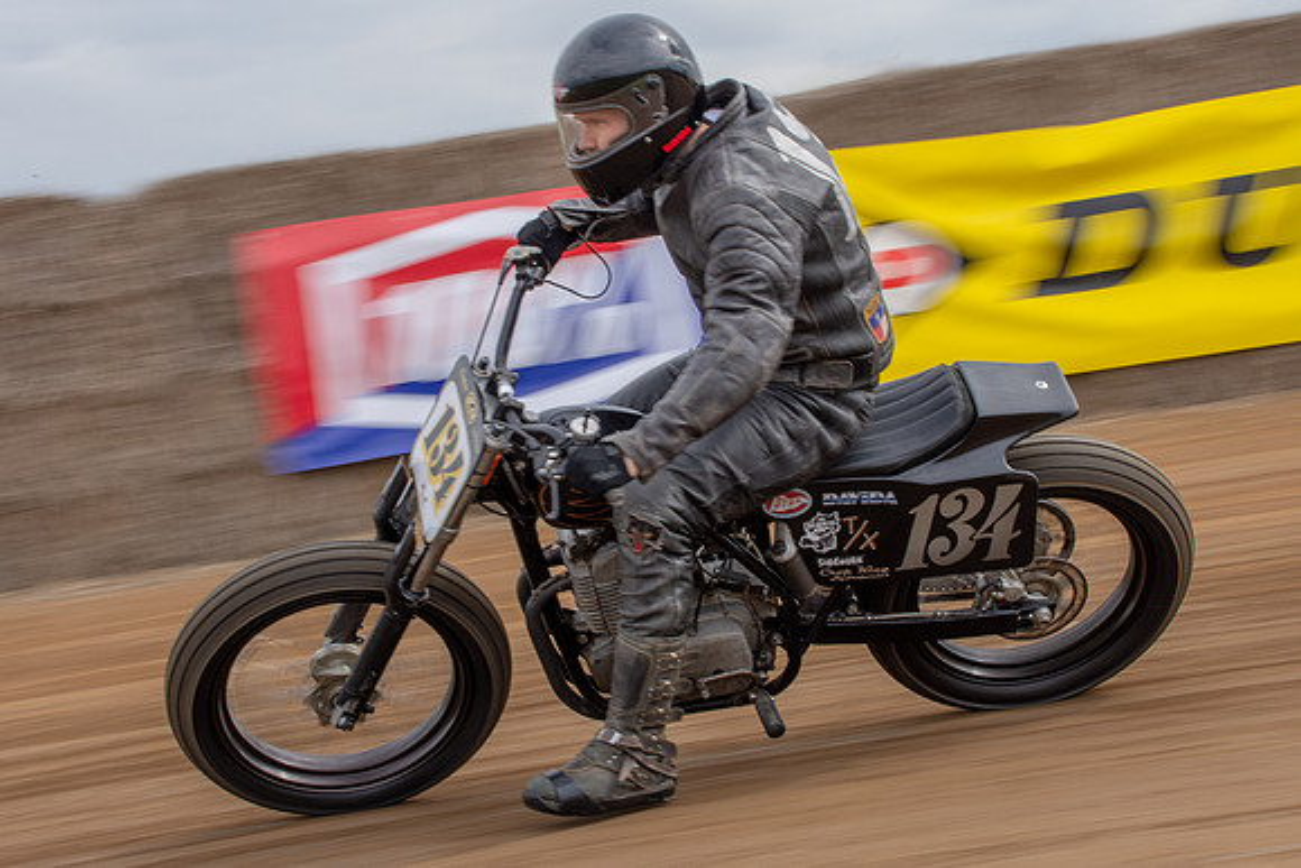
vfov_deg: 12.5
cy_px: 371
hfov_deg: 18.6
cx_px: 627
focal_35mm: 110
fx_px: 3973
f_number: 13
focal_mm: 48
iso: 125
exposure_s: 1/125
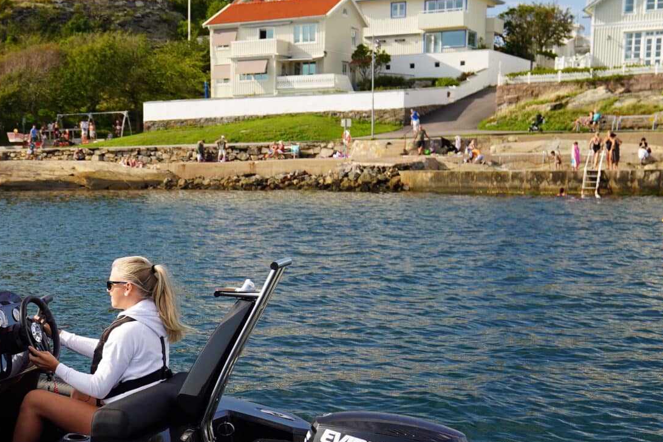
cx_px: 50
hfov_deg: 28.4
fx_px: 1252
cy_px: 396
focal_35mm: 68
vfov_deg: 19.7
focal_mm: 29
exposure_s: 1/800
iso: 200
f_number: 3.2
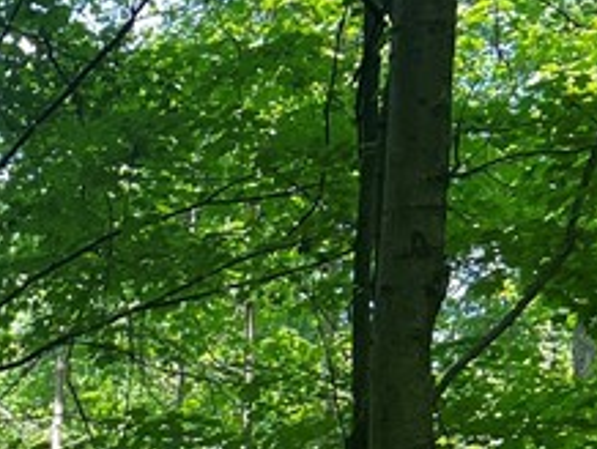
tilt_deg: +1.1
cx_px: -594
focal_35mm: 122
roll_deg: +0.1
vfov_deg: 11.4
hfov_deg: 13.7
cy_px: 772
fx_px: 2106
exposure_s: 1/180
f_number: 1.5
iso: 40
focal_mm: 5.7
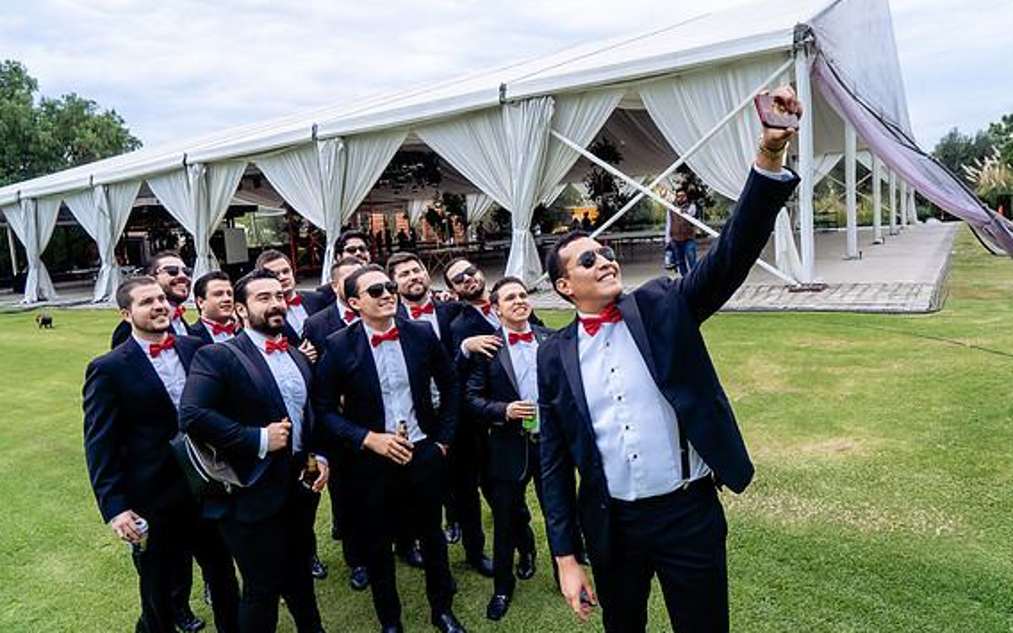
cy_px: 297
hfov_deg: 72.5
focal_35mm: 25
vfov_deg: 49.2
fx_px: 690
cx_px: 515
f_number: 8
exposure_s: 1/320
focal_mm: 24
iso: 640
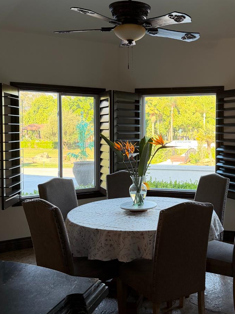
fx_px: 362
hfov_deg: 35.7
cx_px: 153
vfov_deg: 46.7
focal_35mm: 40
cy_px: 143
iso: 200
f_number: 1.78
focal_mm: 6.76
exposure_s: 1/134
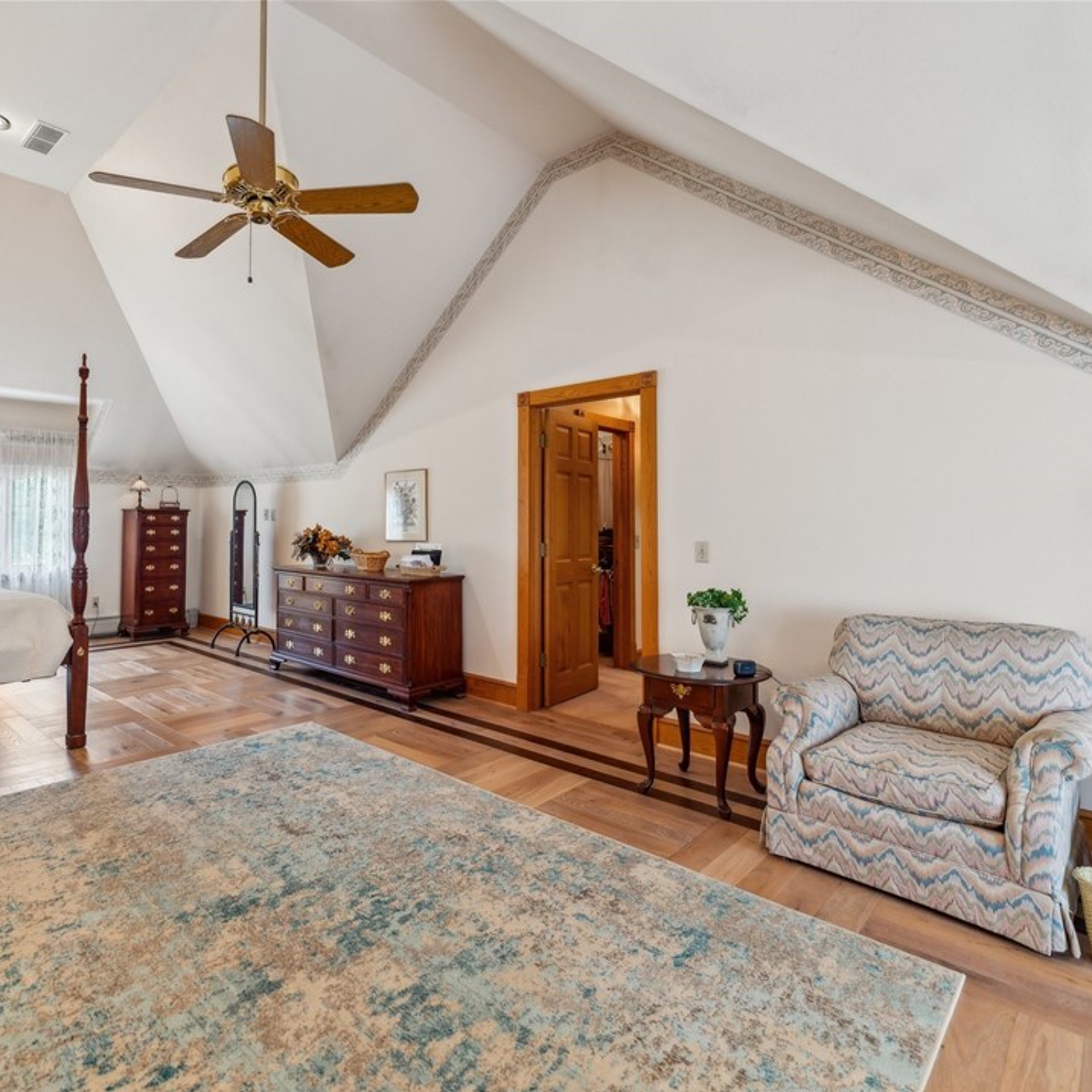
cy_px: 549
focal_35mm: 18
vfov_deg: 80.7
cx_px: 374
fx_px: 642
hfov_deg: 78.4
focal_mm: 14
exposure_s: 1/100
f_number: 2.8
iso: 640
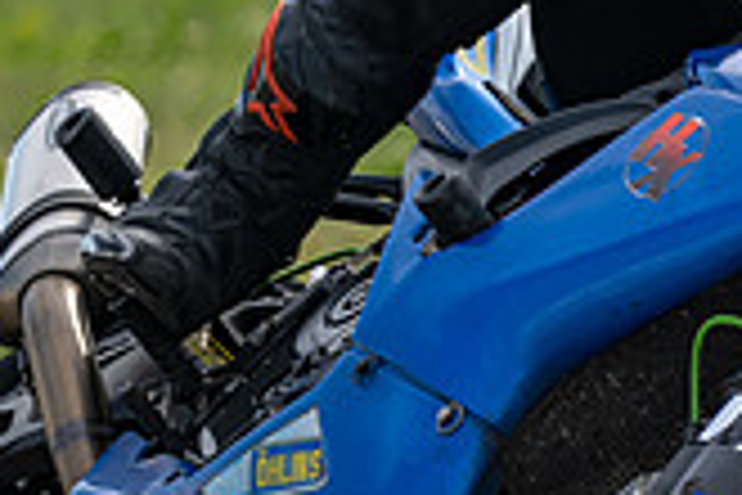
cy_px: 344
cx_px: 1025
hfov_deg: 1.0
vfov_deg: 0.7
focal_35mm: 2108
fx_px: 43445
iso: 360
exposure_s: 1/1250
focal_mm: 600
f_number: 6.3
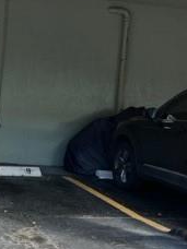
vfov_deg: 26.6
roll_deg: -5.0
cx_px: -13
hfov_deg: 19.4
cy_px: 105
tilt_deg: +0.1
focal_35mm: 73
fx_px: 526
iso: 50
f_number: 1.5
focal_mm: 5.7
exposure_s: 1/383
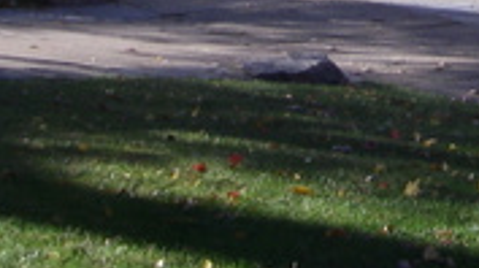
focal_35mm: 150
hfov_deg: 14.2
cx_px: 452
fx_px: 1903
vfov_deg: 7.8
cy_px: -187
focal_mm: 6.3
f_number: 6.6
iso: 80
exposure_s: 1/125
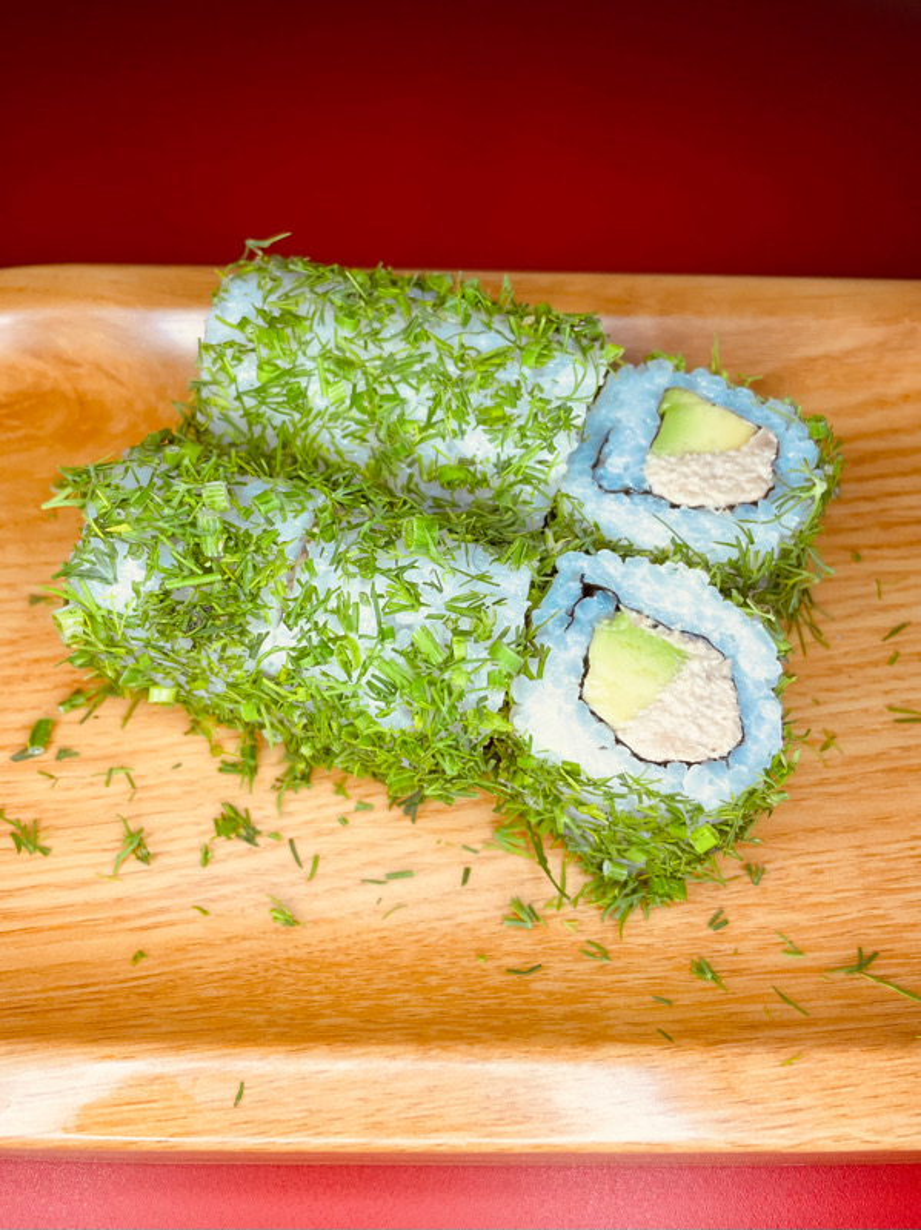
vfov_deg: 67.3
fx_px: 923
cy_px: 615
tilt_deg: -62.0
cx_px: 460
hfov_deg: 53.0
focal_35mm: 26
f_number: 1.6
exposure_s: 1/107
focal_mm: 4.2
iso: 125
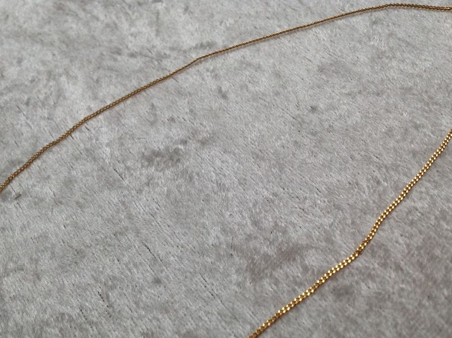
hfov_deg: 42.1
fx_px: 587
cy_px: 211
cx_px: 223
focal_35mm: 45
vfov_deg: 32.0
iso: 64
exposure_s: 1/120
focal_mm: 4.28
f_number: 2.4
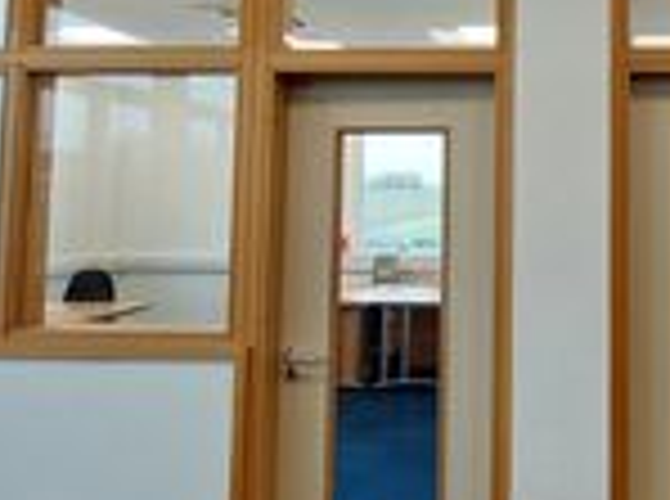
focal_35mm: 35
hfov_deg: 48.7
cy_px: 158
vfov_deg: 39.9
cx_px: 567
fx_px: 676
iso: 64
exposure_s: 1/60
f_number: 2.2
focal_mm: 1.74
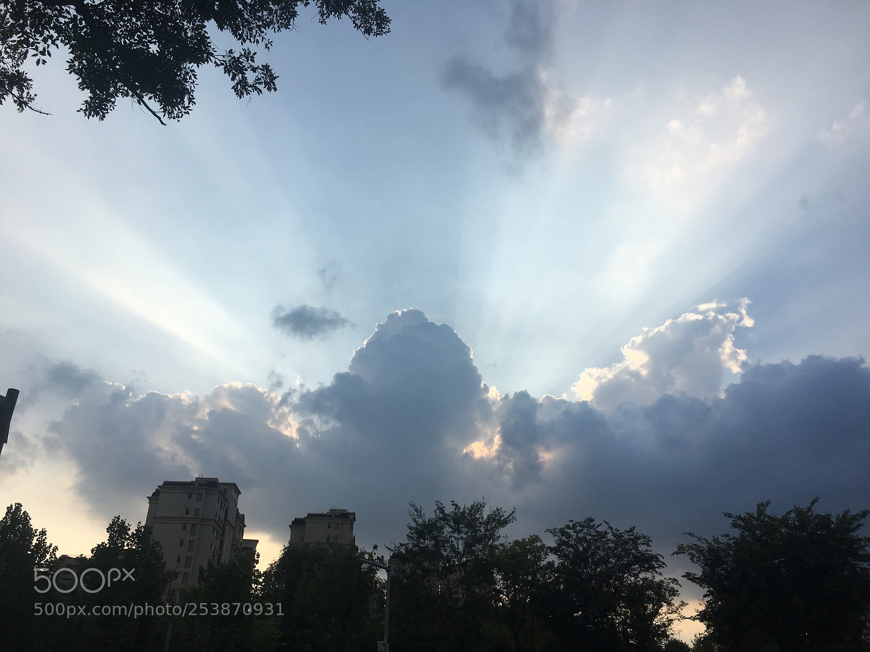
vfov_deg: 48.2
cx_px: 435
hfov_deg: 61.7
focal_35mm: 29
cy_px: 326
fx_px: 729
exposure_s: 1/2331
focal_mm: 4.15
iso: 25
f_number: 2.2
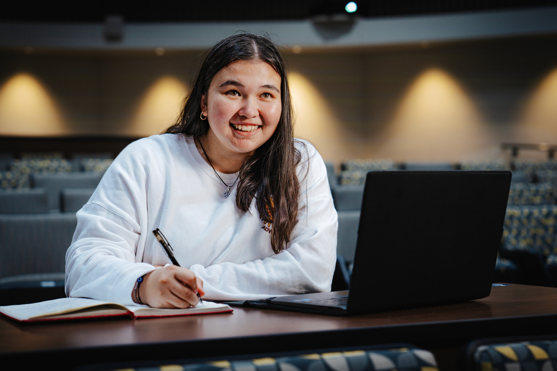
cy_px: 186
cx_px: 278
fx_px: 882
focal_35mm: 57
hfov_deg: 35.1
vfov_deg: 23.8
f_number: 2.8
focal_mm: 57
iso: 500
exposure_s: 1/160
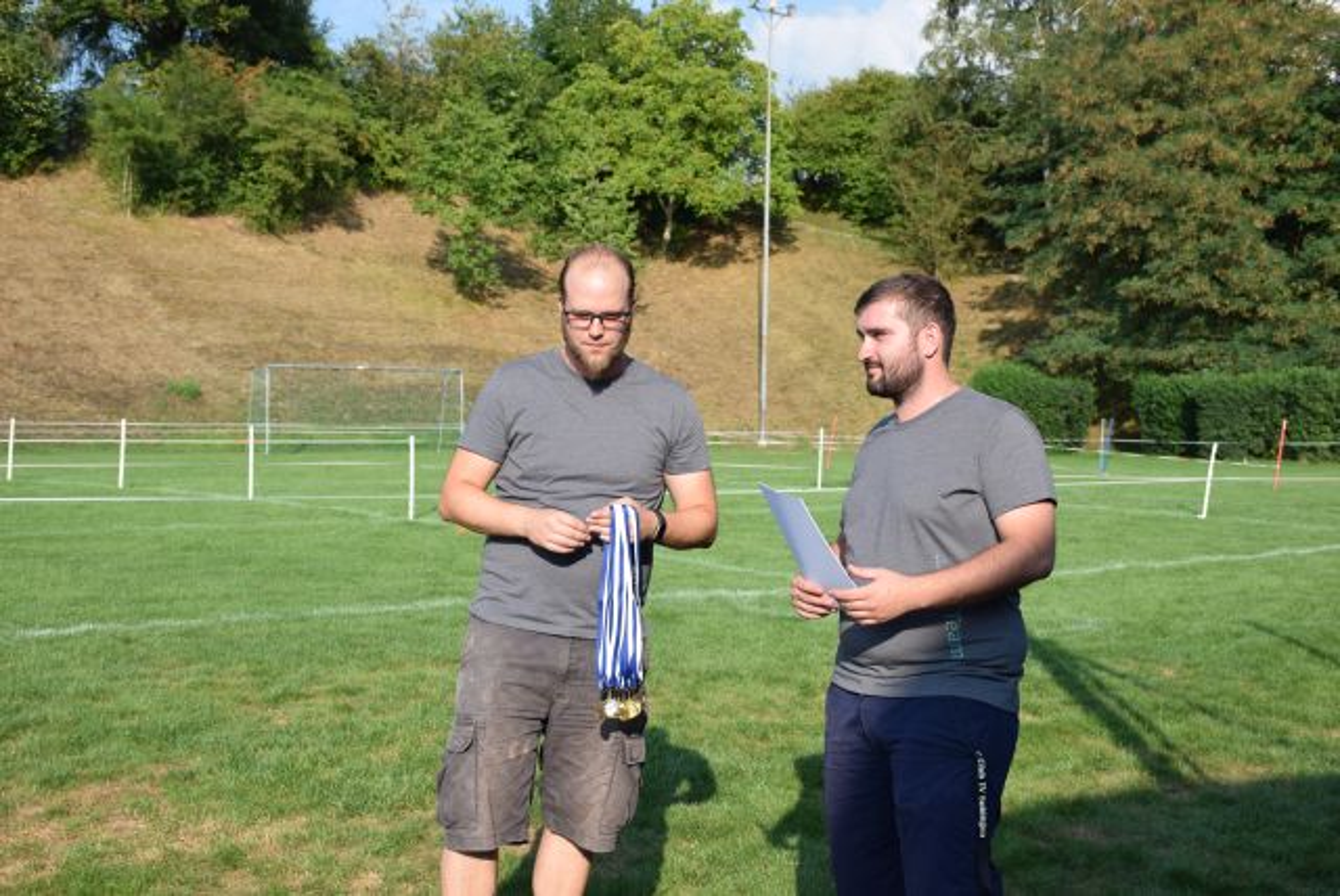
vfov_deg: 25.8
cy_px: 448
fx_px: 1956
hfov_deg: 37.8
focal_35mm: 52
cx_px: 670
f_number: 9
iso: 200
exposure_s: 1/320
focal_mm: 35
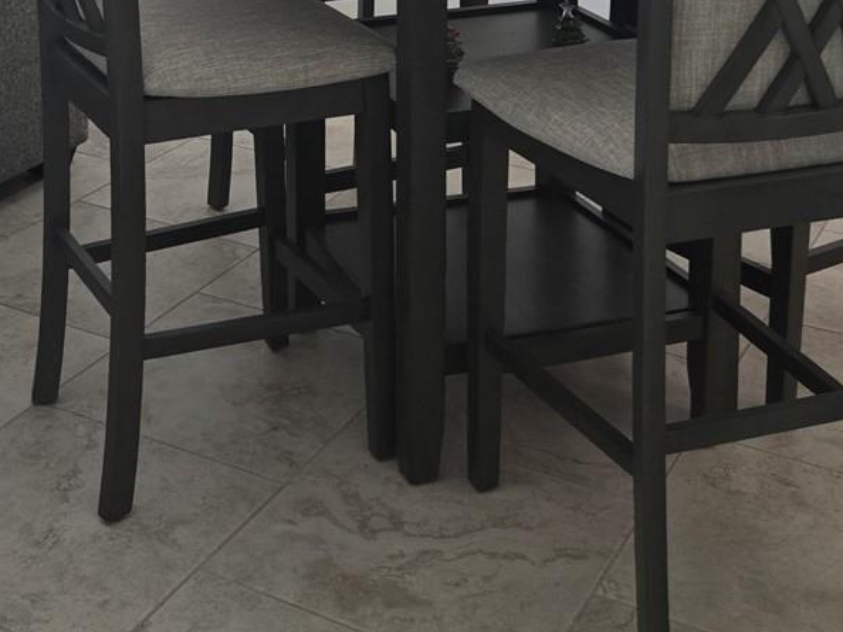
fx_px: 1509
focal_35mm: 62
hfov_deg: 30.8
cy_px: -195
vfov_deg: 21.3
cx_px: 246
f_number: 1.8
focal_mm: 5.4
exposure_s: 1/120
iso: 160
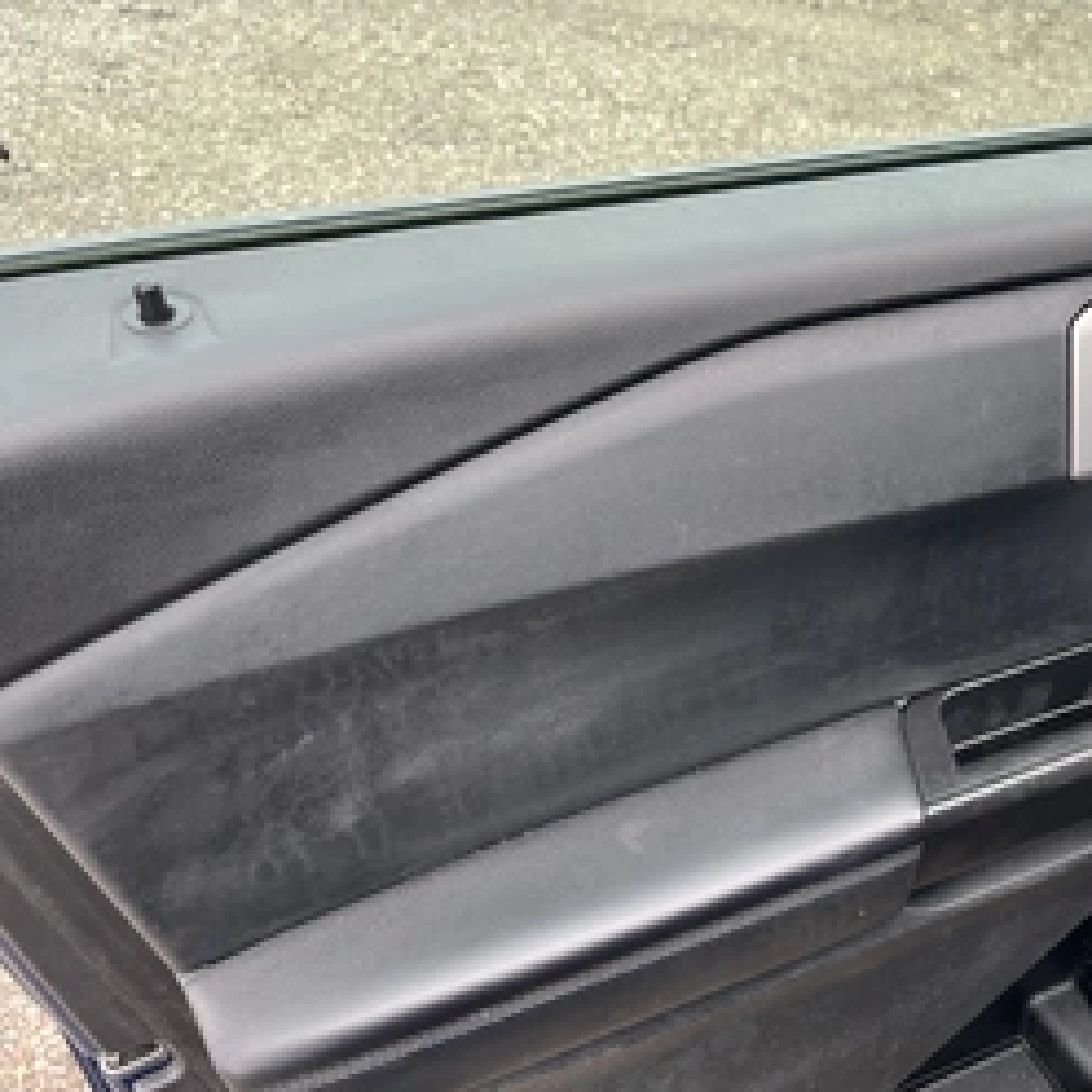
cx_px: 876
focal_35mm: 37
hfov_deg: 42.8
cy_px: 608
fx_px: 1321
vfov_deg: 44.9
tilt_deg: -41.9
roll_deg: -1.0
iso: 40
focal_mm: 5.1
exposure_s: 1/163
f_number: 1.6
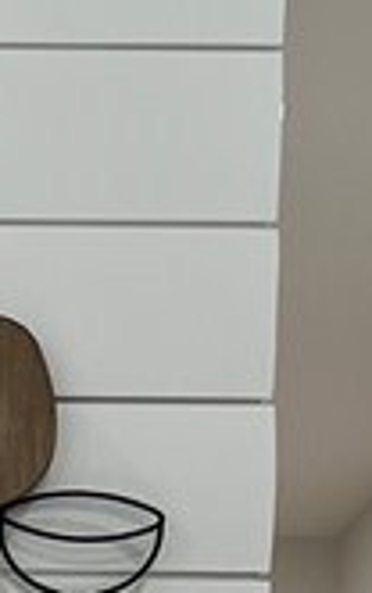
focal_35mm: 170
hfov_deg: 7.5
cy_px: 886
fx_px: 2753
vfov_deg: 11.8
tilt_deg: +0.1
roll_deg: -1.4
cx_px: -326
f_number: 1.5
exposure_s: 1/120
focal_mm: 5.7
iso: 100
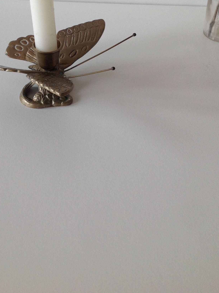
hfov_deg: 26.5
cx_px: 108
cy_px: 78
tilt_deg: -32.0
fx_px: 465
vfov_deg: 34.3
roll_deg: -0.3
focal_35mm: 55
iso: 64
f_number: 2.4
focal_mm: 4.28
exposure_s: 1/120
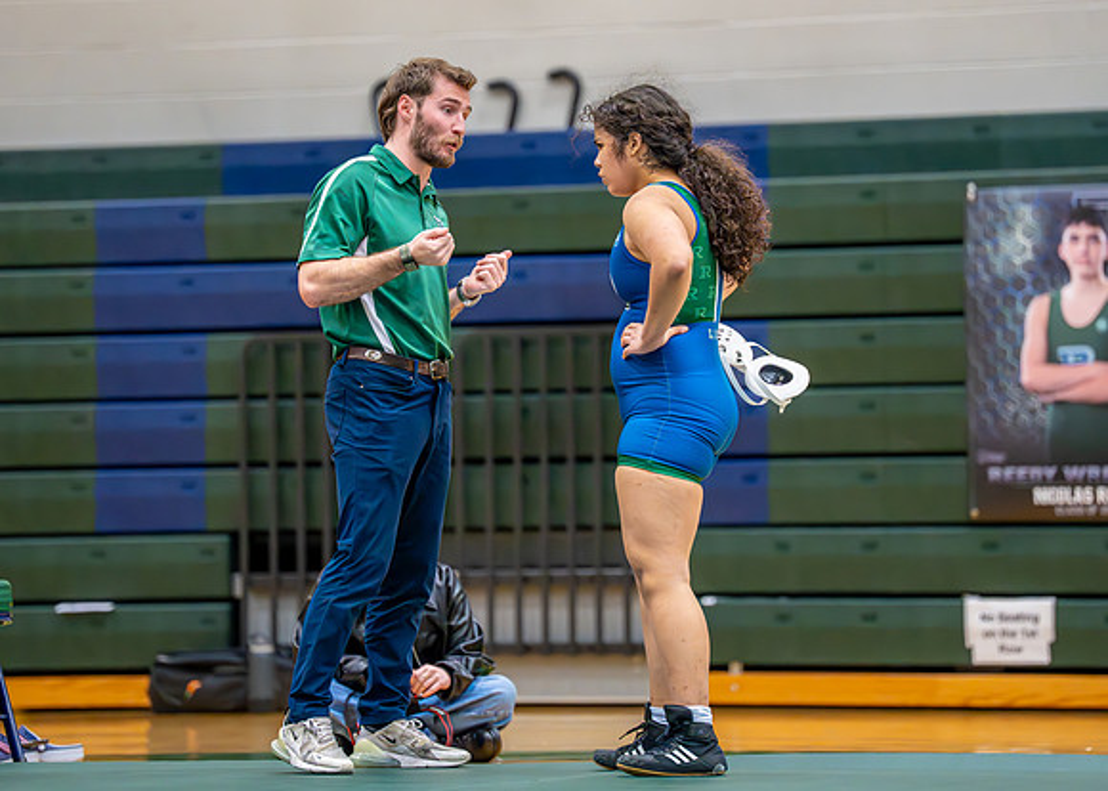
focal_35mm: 189
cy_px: 354
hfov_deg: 10.7
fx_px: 5943
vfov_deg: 7.6
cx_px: 577
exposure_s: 1/1000
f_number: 2.8
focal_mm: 156
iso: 6400
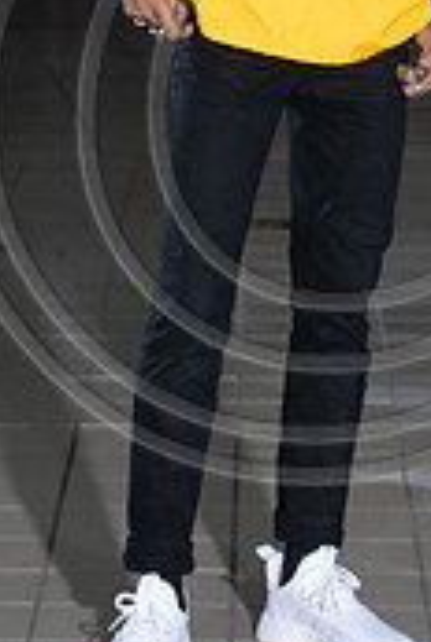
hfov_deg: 4.6
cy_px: 108
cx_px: 312
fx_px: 5384
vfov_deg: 6.8
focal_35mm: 301
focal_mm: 116
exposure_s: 1/160
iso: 1250
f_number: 6.3
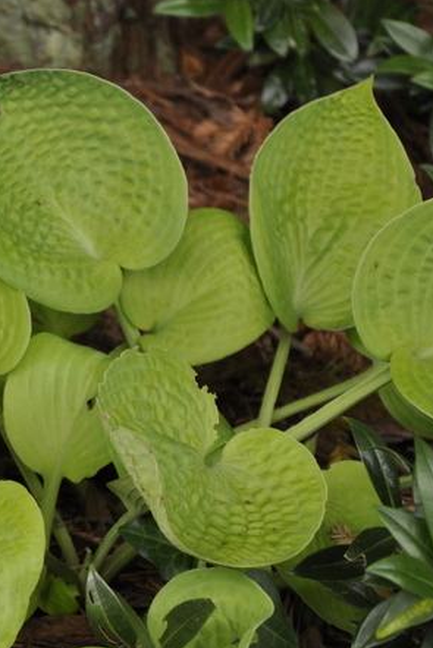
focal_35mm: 285
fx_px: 5136
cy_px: 339
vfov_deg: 7.2
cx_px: -9
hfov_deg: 4.8
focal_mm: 105
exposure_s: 1/125
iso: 280
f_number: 5.6
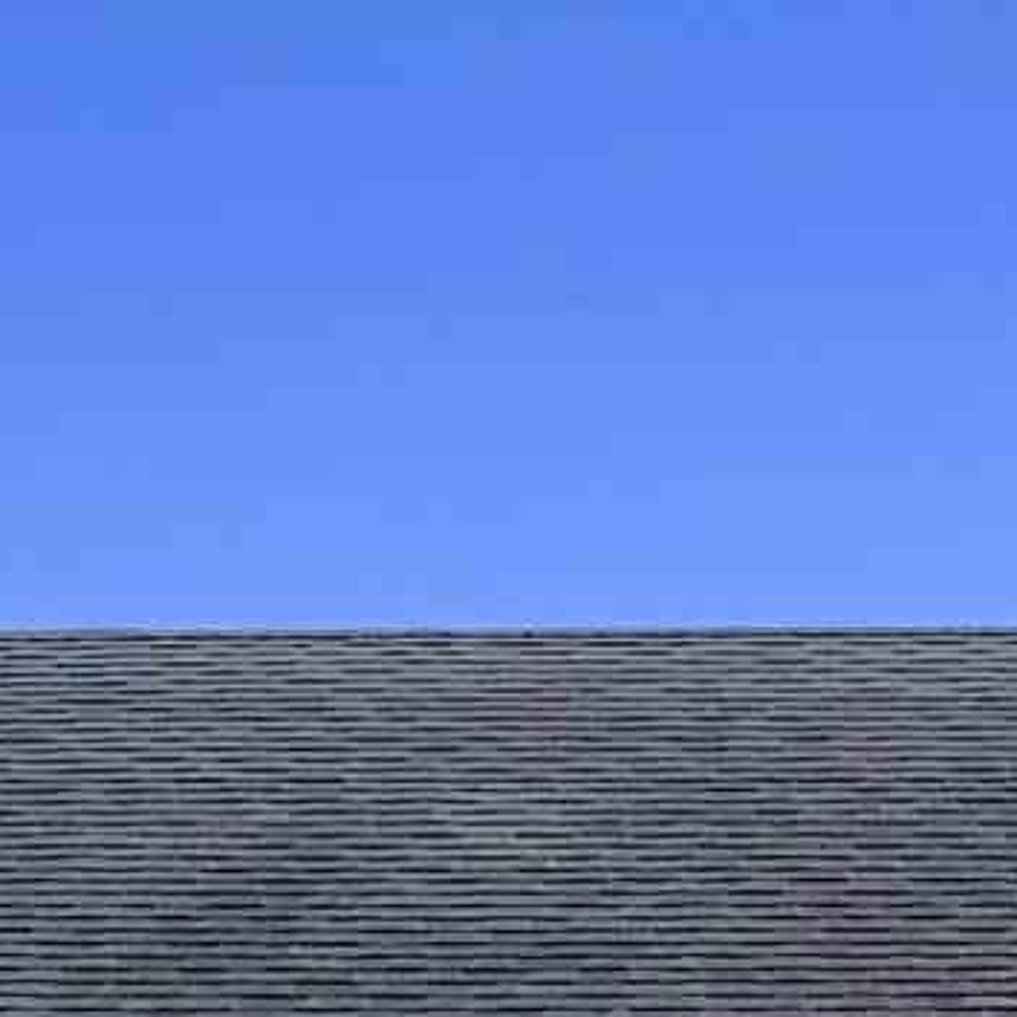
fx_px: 6149
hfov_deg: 9.4
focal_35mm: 185
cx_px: 1029
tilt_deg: -2.5
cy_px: 2074
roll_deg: -0.8
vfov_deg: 8.9
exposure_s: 1/5348
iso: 80
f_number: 1.78
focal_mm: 6.76
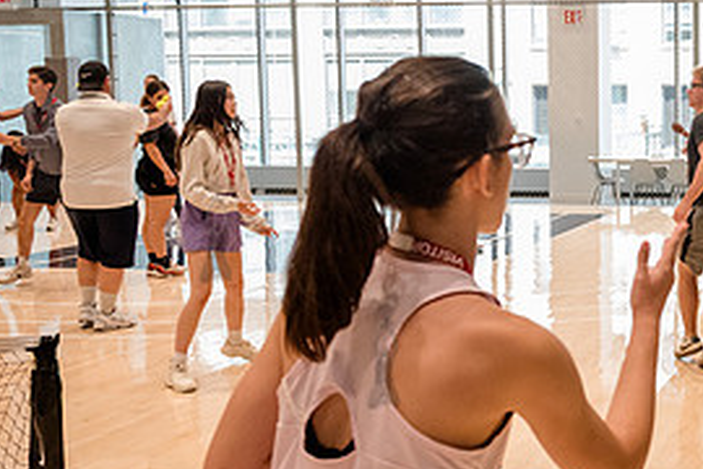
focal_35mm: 64
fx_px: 1250
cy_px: 236
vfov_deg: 21.2
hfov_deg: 29.2
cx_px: 719
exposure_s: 1/400
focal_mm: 29
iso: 5000
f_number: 4.5
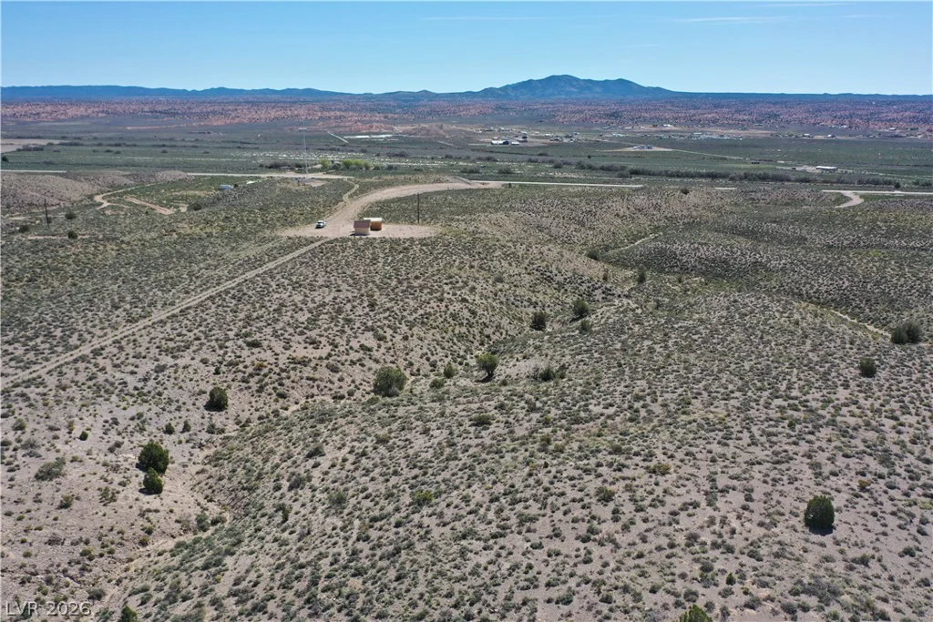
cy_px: 311
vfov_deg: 46.4
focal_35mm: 28
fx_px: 726
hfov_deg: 65.5
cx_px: 466
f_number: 2.8
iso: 100
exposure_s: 1/500
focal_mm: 10.26
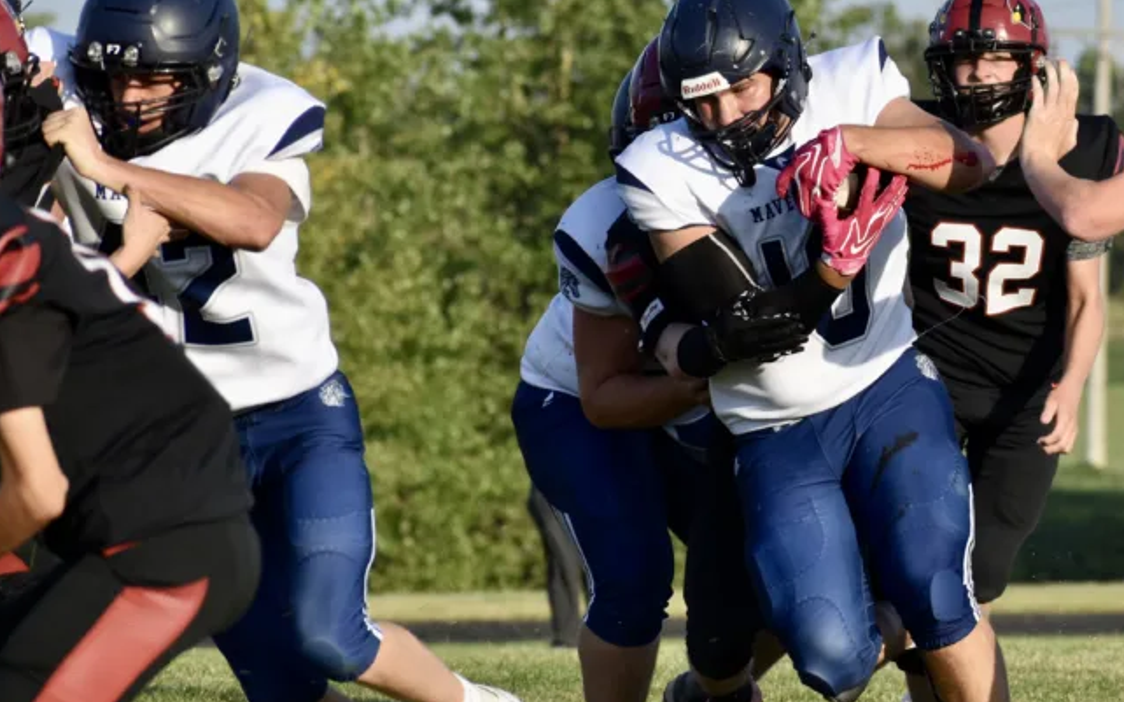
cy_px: 296
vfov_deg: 4.9
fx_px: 8208
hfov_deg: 7.8
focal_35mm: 268
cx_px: 560
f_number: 6.3
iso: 400
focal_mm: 150
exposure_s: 1/1600
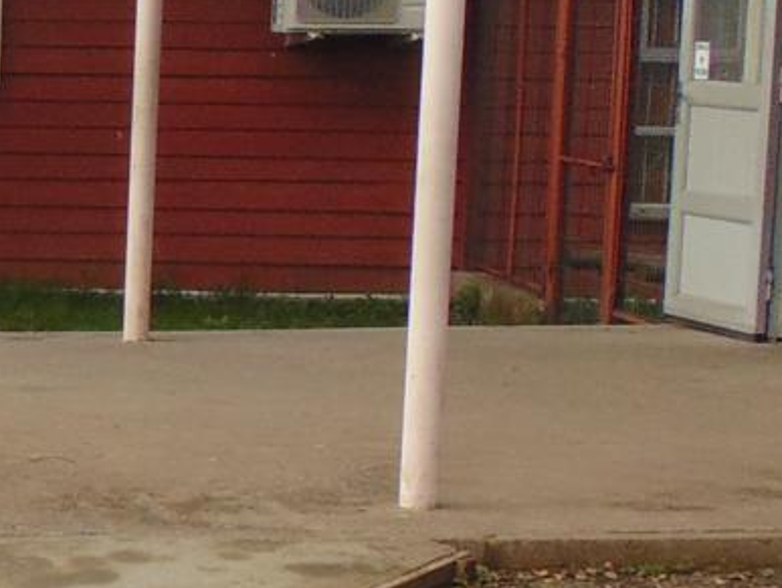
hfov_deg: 13.1
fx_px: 3007
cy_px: 341
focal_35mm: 133
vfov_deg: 11.2
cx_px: -716
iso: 80
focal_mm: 4.5
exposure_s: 1/160
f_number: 7.7
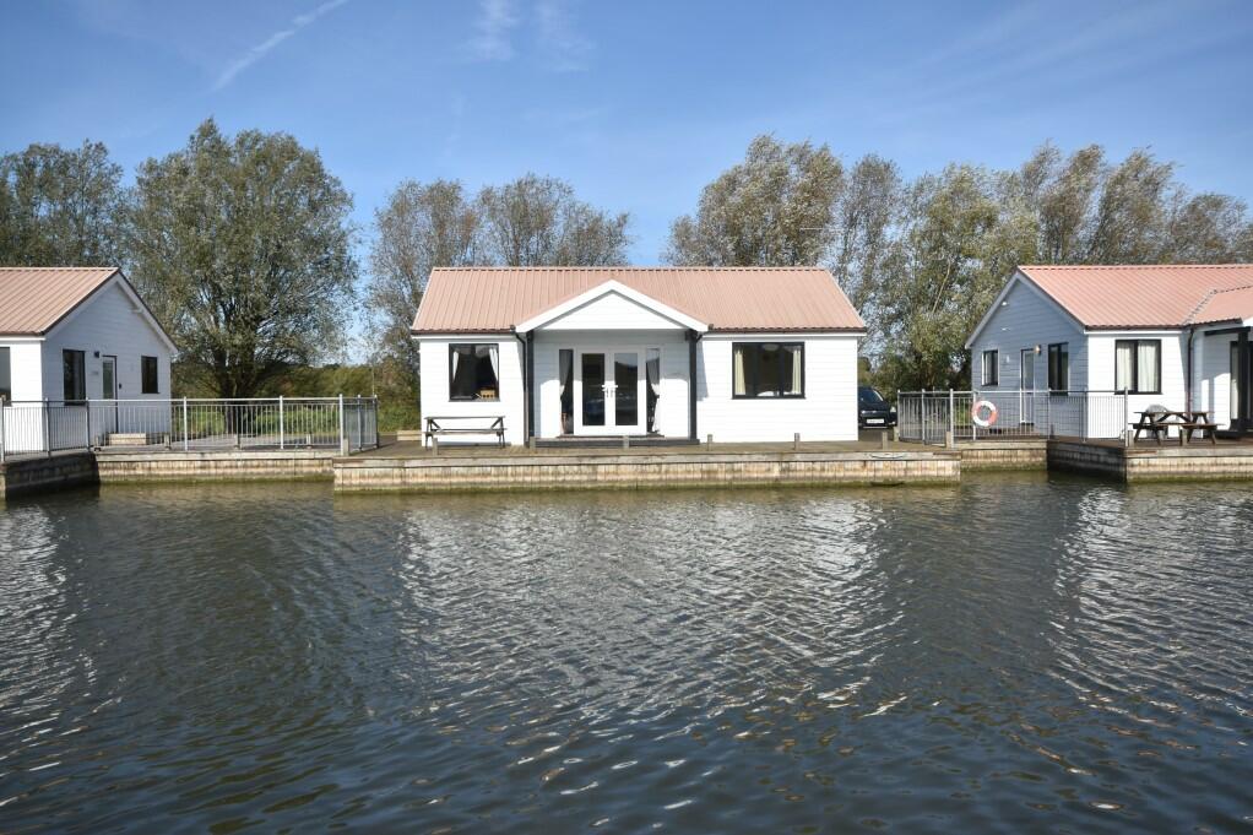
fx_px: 1044
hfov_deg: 61.9
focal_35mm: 30
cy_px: 418
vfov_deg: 43.6
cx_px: 626
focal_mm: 20
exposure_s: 1/400
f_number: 10
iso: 200
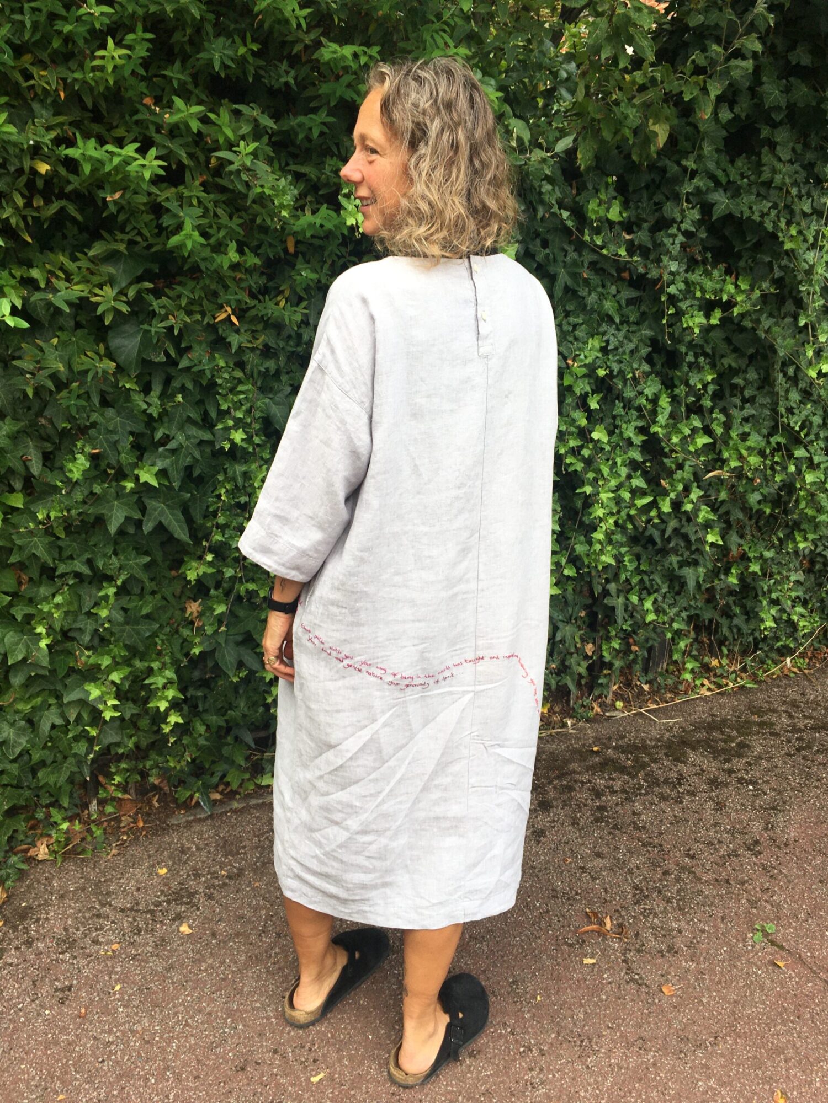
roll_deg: -3.1
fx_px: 925
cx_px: 414
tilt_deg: -18.1
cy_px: 552
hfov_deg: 48.2
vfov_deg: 61.7
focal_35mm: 29
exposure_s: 1/269
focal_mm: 4.15
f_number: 2.2
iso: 25
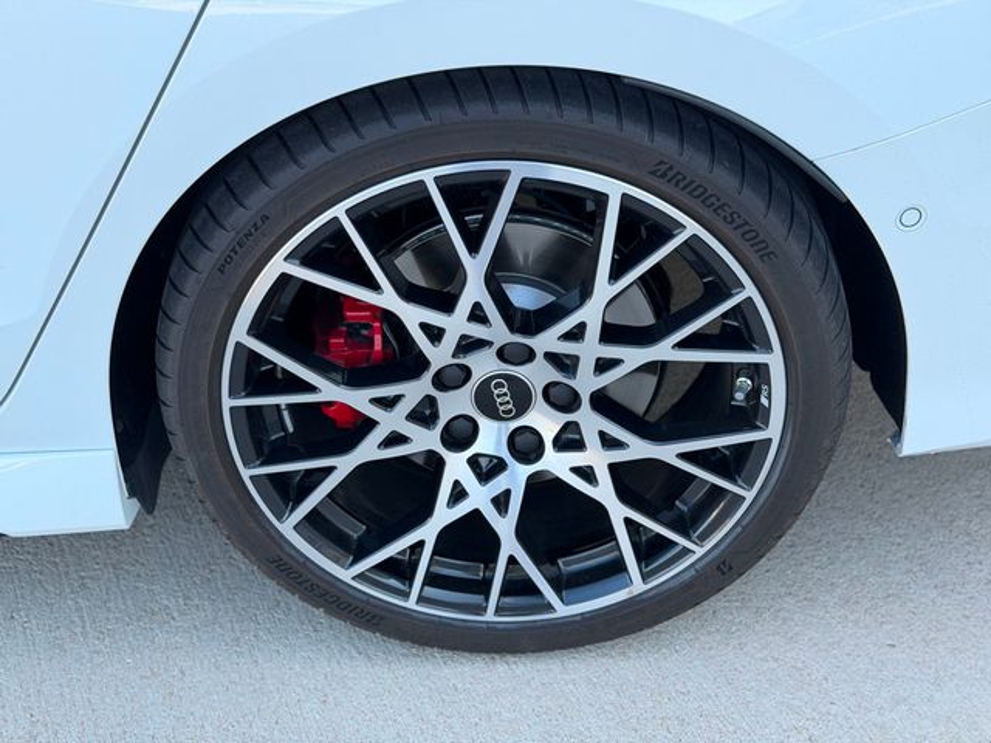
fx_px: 1374
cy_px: 372
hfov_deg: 39.7
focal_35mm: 48
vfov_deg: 30.3
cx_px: 496
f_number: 1.78
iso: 80
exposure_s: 1/570
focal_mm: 6.76
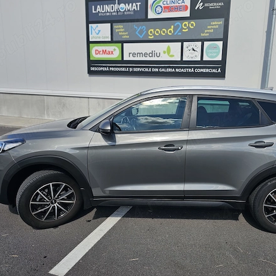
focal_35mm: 28
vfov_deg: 57.3
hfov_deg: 56.8
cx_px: 168
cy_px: 134
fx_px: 253
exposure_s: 1/640
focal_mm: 6.3
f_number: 1.7
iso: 10
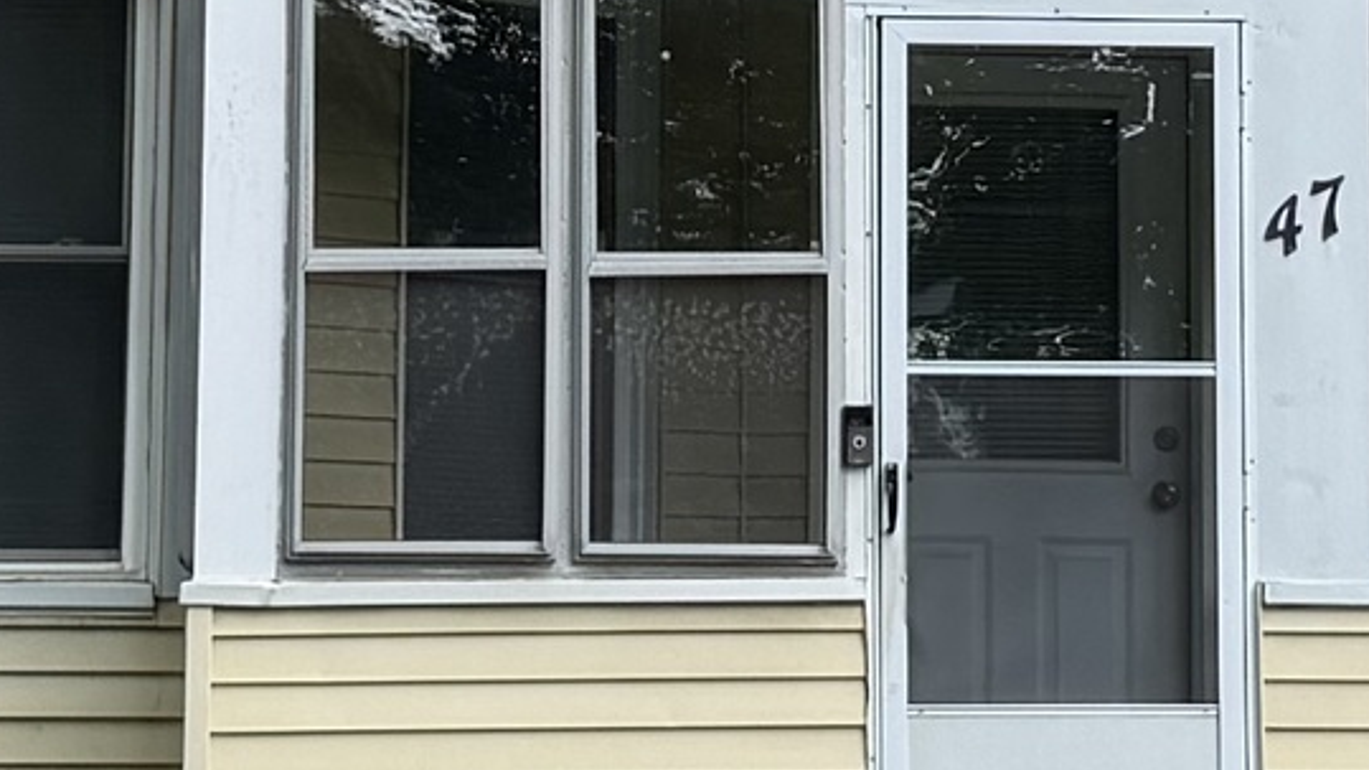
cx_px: 858
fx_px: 5408
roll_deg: -0.4
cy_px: -64
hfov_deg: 14.4
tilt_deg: +8.6
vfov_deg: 8.1
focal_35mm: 149
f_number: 1.78
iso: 100
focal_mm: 6.76
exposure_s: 1/2370
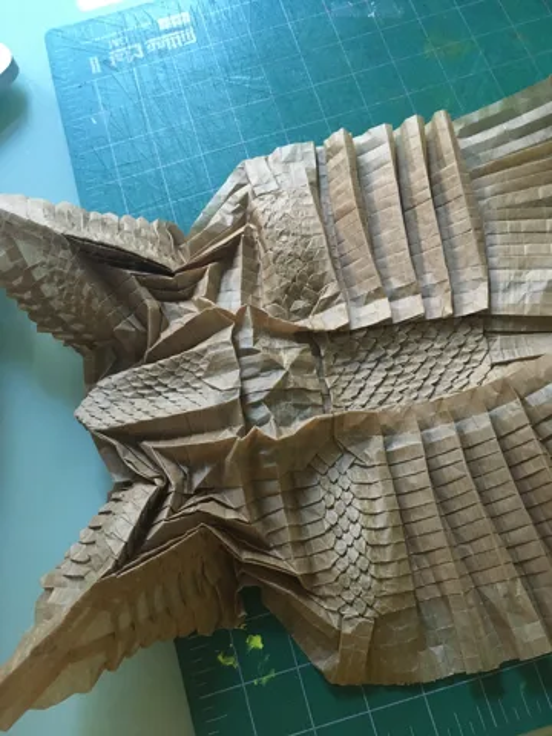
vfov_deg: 61.7
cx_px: 276
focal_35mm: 29
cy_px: 368
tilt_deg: -71.8
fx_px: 617
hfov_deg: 48.2
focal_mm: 4.15
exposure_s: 1/17
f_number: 2.2
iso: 200
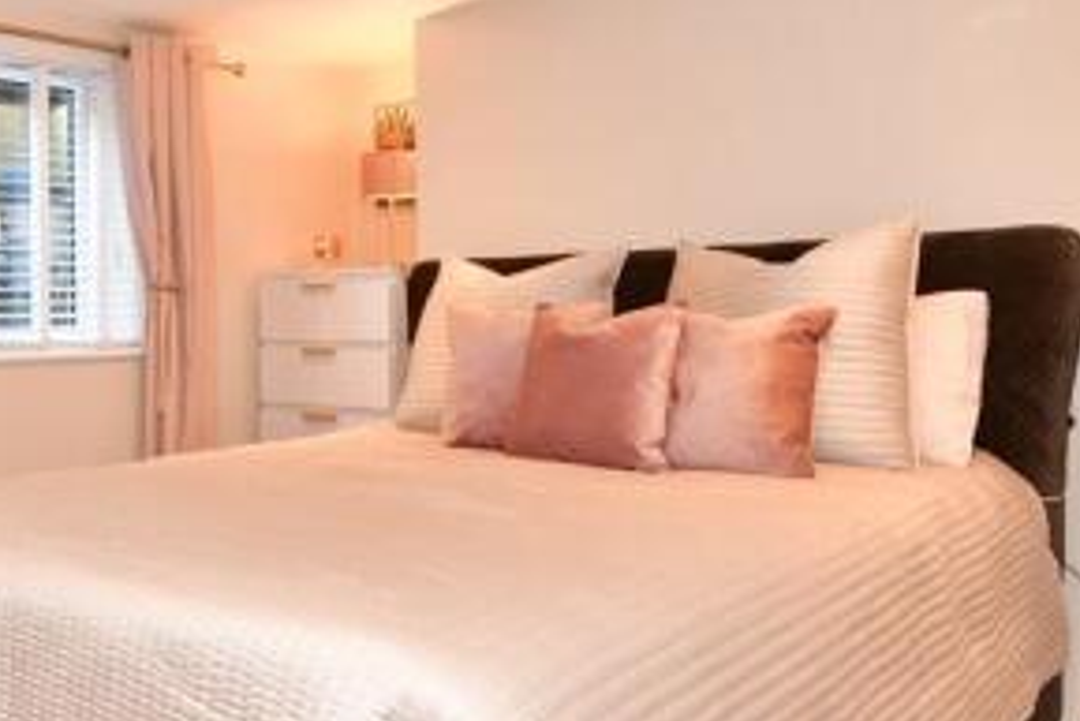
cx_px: 247
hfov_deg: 52.8
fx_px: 1020
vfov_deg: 38.7
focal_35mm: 34
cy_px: 267
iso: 200
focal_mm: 10
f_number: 6.3
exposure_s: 1/2.5
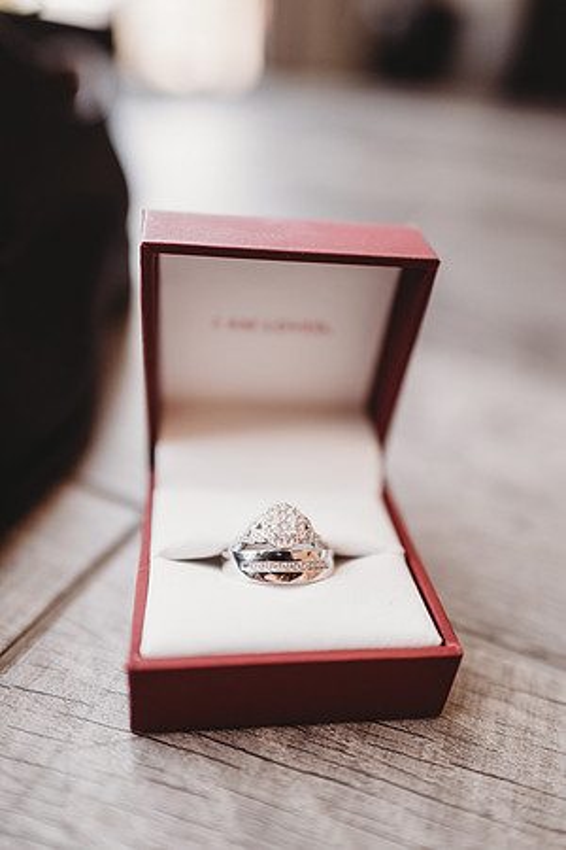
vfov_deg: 73.7
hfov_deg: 53.1
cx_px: 283
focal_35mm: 24
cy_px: 425
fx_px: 566
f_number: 1.8
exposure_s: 1/320
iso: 400
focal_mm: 24
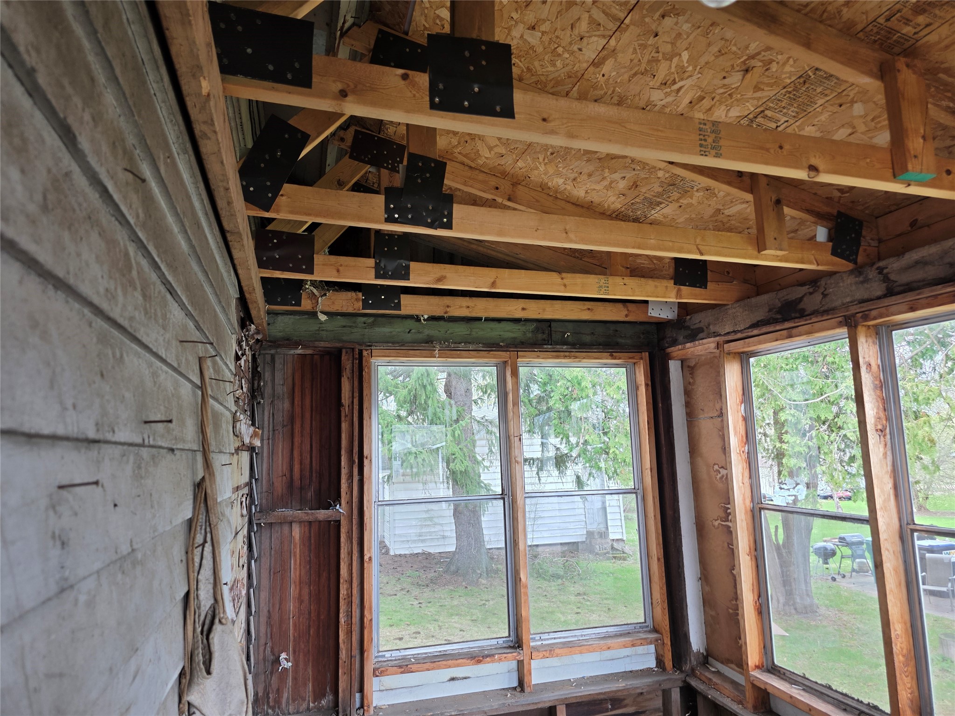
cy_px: 358
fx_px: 635
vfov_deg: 58.9
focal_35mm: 23
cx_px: 478
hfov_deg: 73.9
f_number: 1.7
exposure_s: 1/180
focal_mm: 6.3
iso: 80
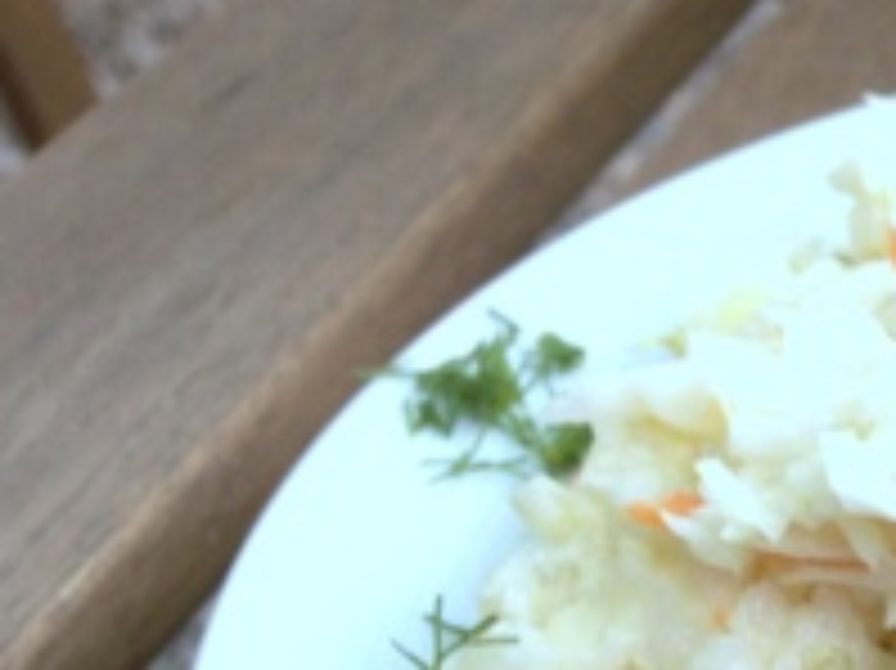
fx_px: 2742
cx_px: 1423
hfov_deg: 16.5
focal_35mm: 106
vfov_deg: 13.5
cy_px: 832
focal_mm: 4.13
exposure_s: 1/20
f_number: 2.4
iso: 50
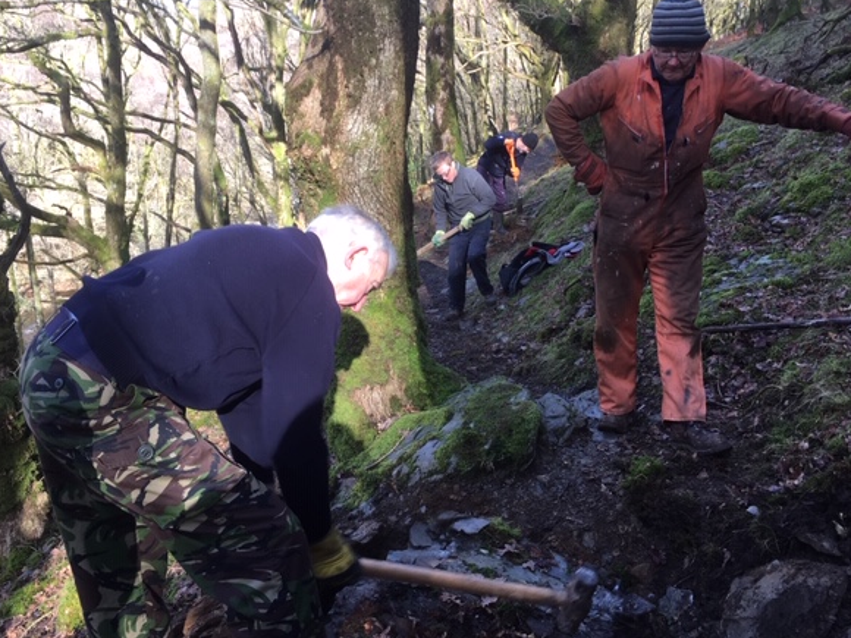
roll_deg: -1.4
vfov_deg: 44.1
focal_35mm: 32
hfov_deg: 56.8
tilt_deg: -11.4
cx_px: 443
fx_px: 787
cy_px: 289
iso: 25
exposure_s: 1/100
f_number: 2.2
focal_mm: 4.15
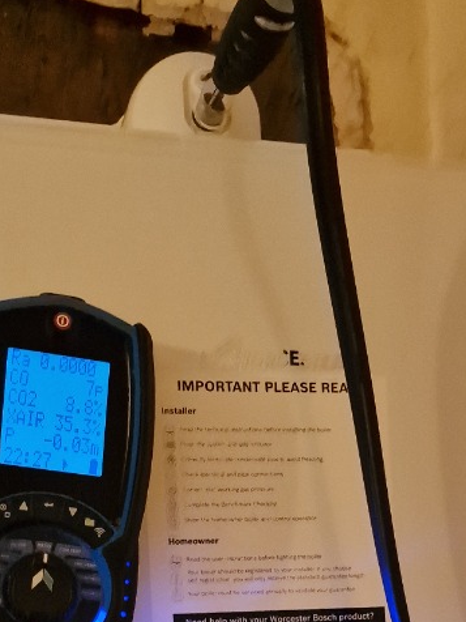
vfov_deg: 30.1
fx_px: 1041
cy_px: 672
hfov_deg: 25.2
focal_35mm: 58
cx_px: 189
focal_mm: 6.4
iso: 640
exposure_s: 1/33
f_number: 1.8
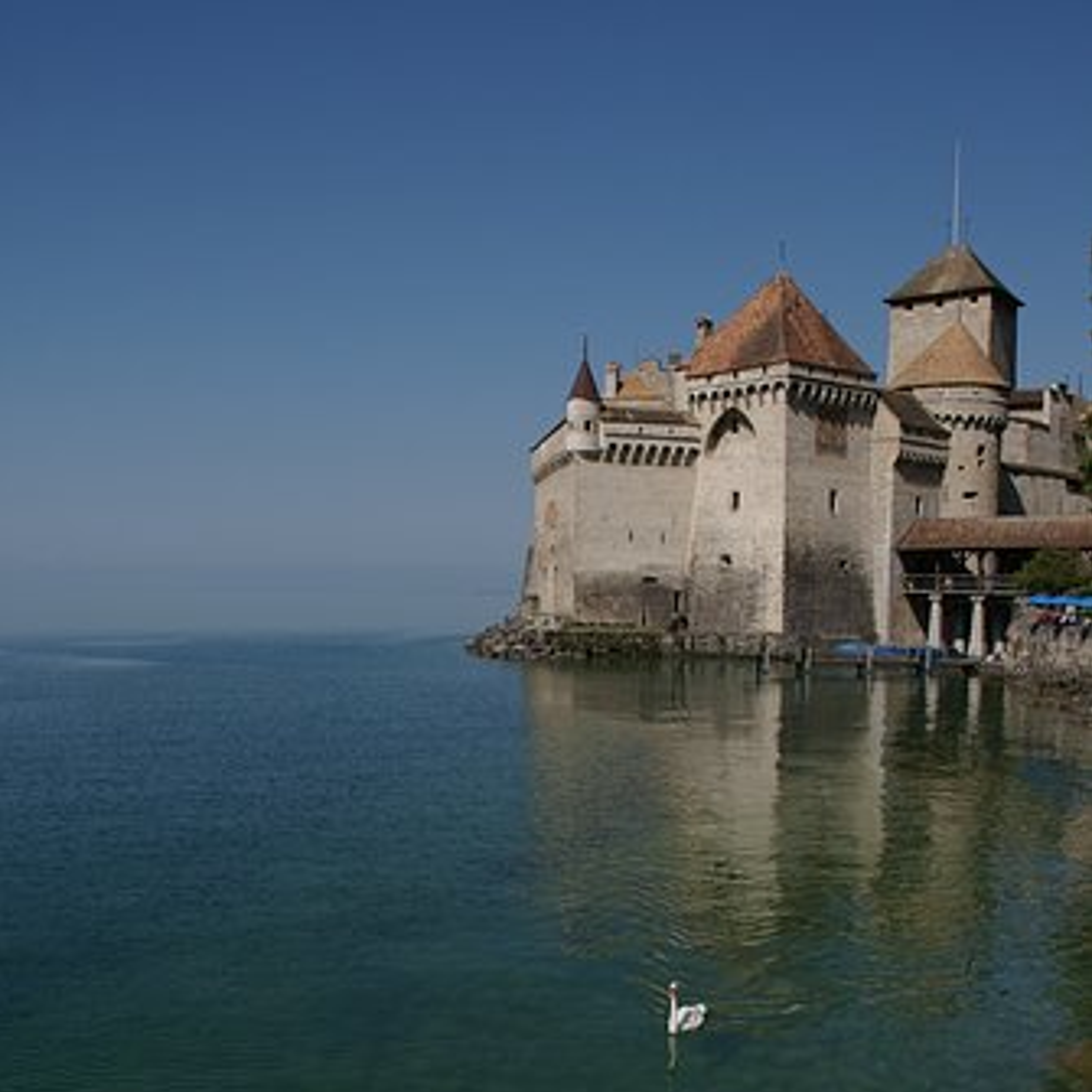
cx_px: 541
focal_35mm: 35
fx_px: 1249
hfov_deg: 47.2
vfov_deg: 46.5
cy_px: 727
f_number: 8
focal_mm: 18
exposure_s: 1/750
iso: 200
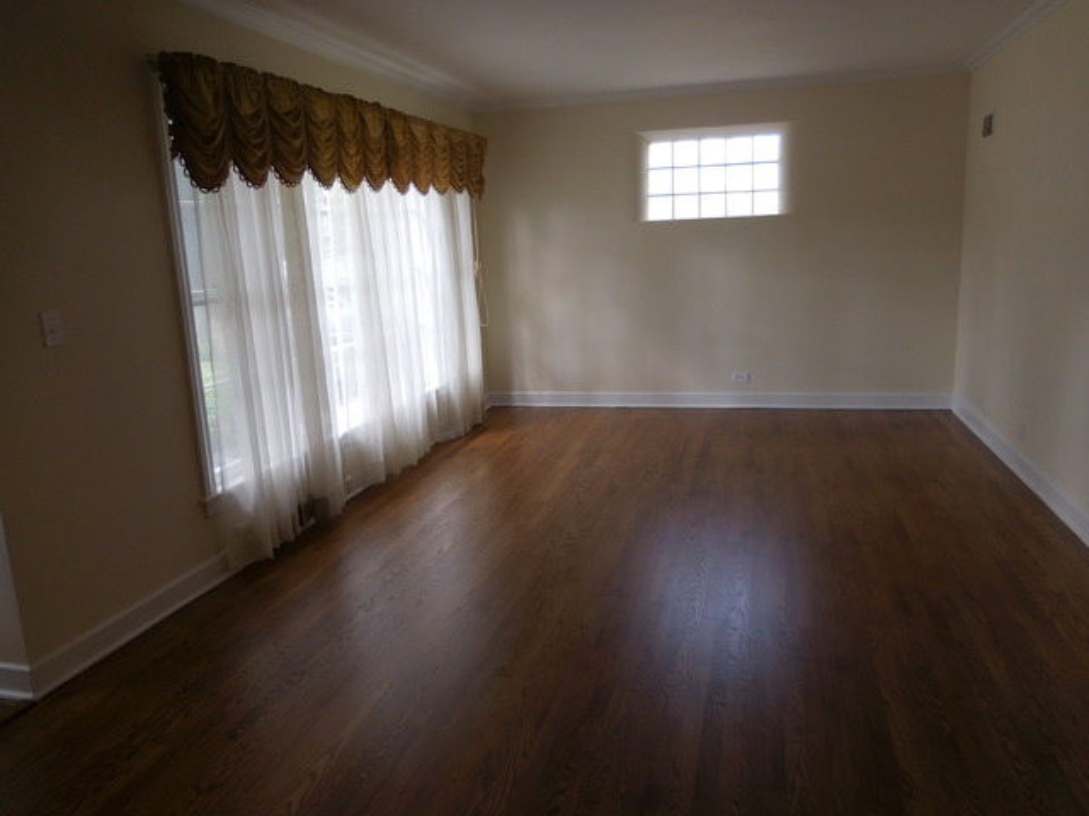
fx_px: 786
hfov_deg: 69.4
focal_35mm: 25
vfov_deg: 54.9
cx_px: 544
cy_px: 408
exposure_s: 1/30
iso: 125
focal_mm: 4.5
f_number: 3.3
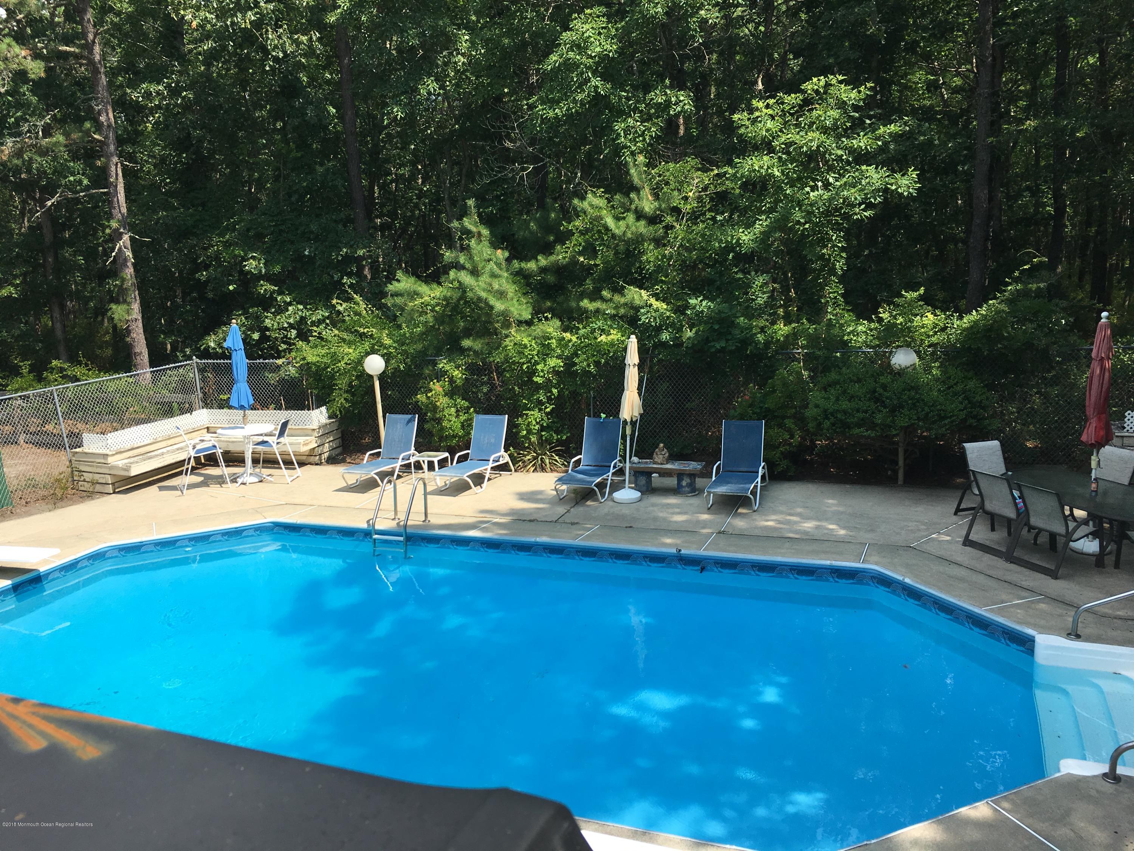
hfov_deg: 61.7
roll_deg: +1.9
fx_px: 950
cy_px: 426
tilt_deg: -11.6
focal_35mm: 29
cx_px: 567
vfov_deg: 48.2
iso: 25
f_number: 2.2
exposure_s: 1/1221
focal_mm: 4.15
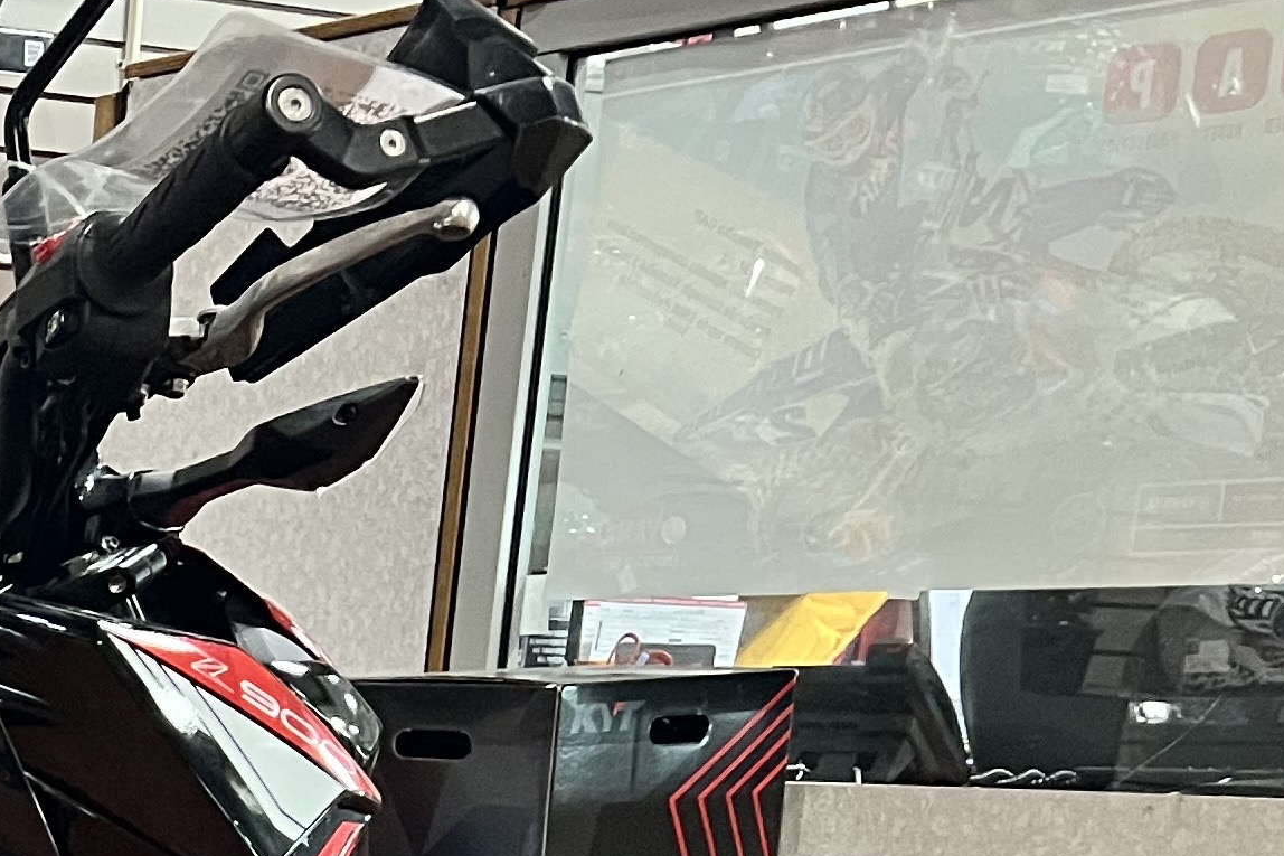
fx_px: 3388
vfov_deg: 13.3
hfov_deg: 17.7
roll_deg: -0.7
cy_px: 1434
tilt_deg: -13.1
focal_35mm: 95
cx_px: -956
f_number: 1.5
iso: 400
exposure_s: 1/60
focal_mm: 5.7
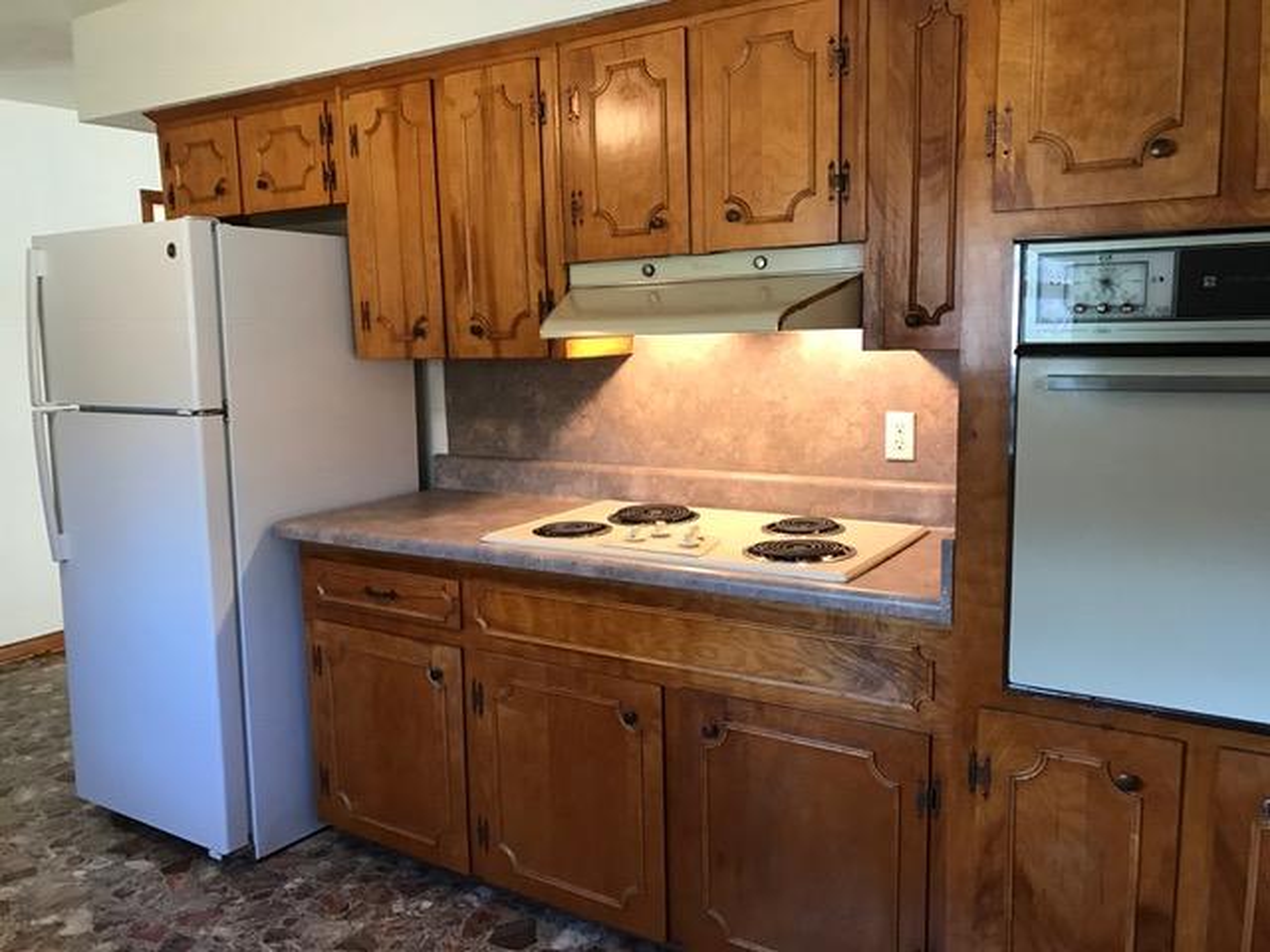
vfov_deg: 49.7
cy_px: 476
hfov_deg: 63.4
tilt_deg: -7.7
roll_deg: +0.6
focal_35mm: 28
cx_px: 635
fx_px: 1027
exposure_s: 1/15
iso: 40
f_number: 1.8
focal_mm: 3.99
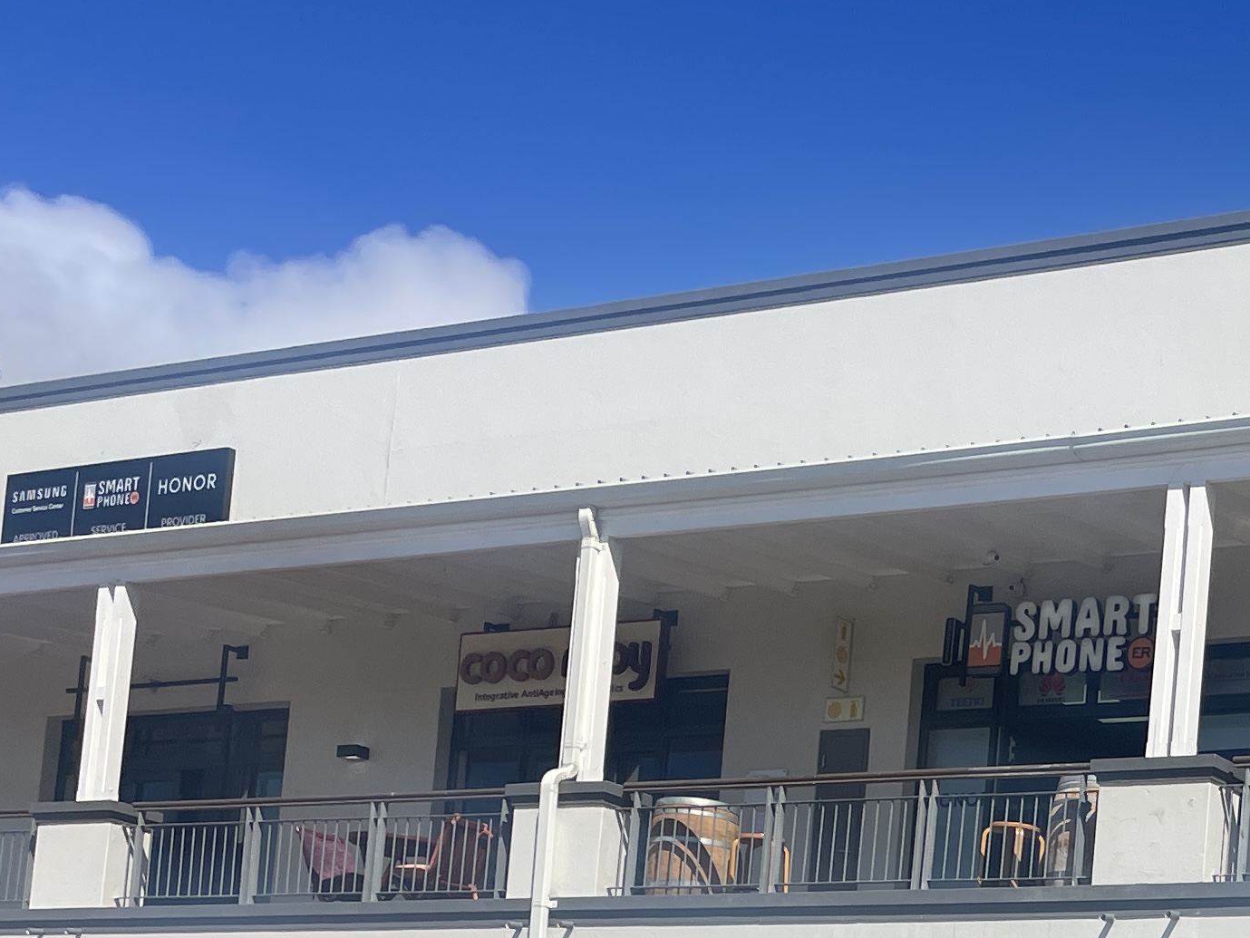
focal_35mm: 76
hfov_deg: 24.0
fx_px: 2745
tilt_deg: +4.5
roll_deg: -4.0
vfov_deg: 18.3
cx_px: 1386
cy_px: 1151
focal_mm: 4.2
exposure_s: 1/4831
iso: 32
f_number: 1.6
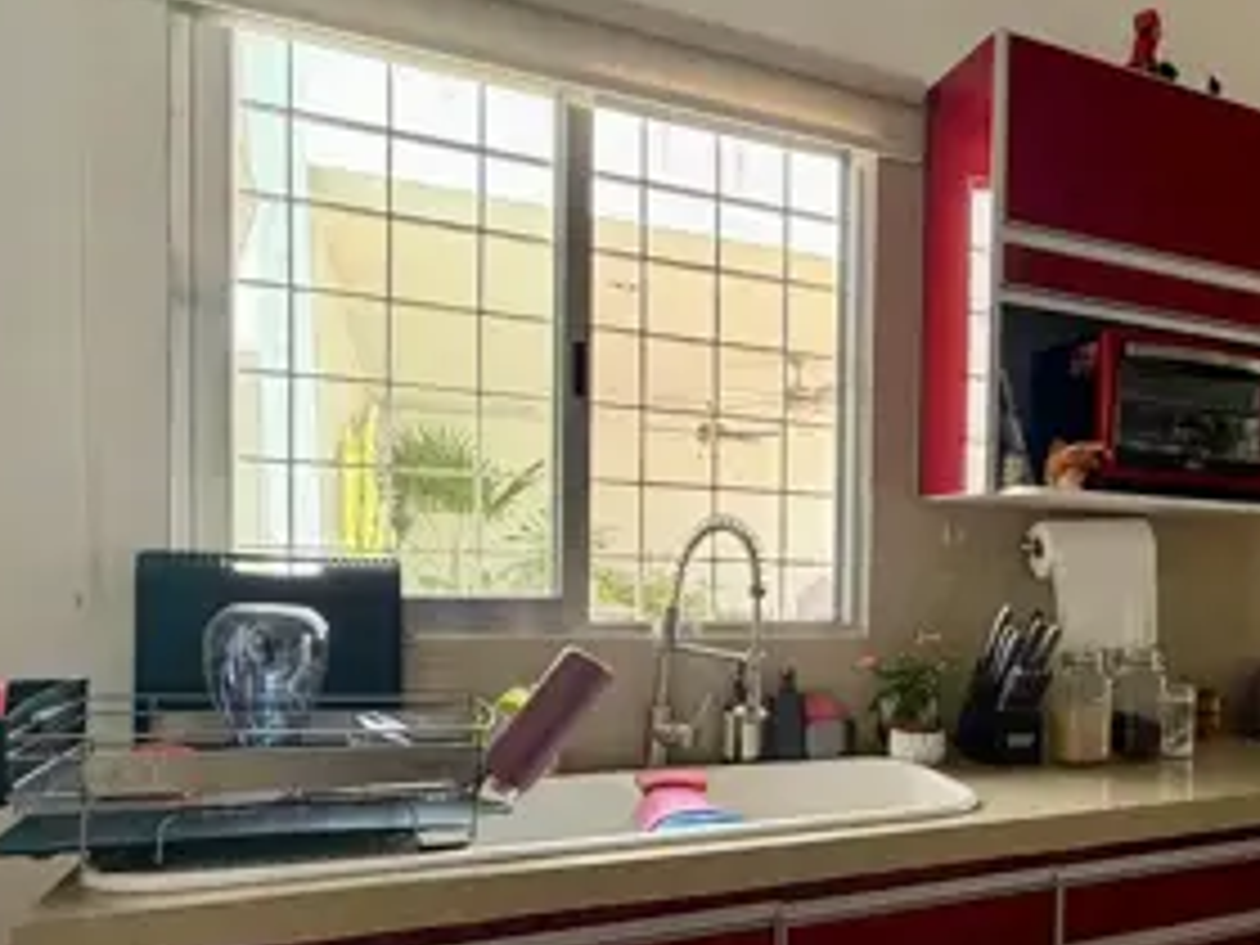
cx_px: 1084
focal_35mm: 30
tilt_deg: -1.6
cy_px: 608
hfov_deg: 53.9
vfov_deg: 46.3
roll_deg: -1.4
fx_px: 1092
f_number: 2.2
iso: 80
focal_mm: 2.22
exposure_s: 1/121
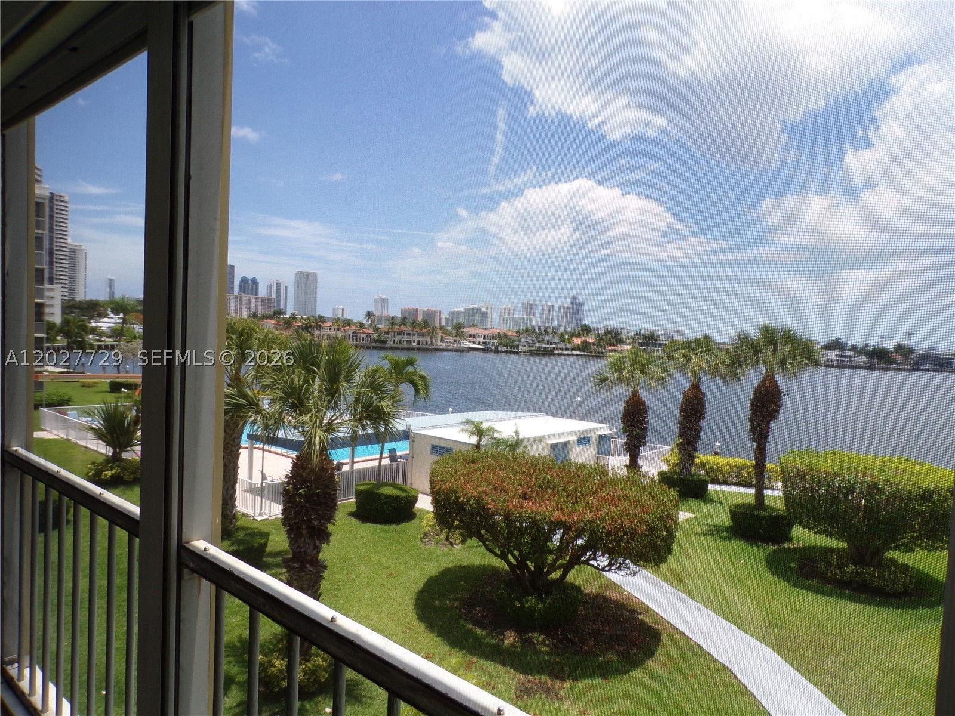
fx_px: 662
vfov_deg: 56.8
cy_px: 358
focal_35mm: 24
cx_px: 478
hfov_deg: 71.6
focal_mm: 4.3
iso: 80
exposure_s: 1/280
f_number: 5.8
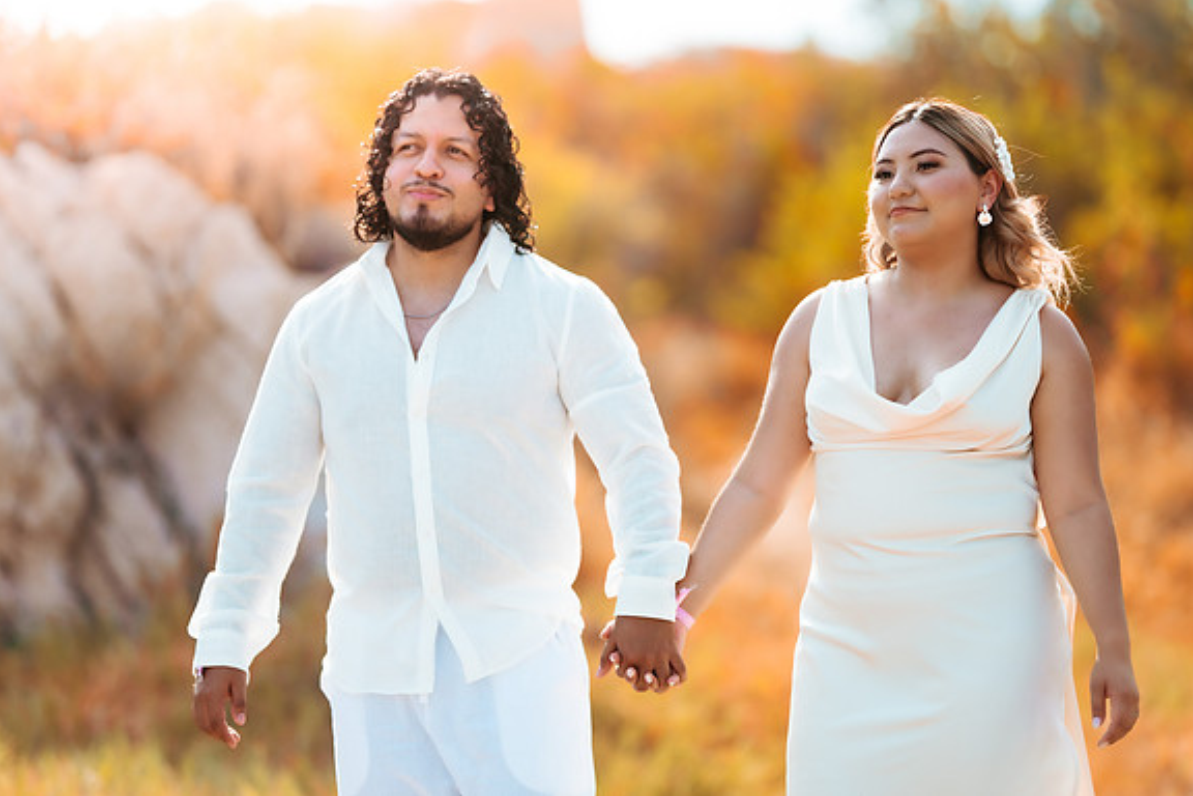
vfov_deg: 10.1
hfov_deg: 15.1
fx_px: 4507
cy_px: 397
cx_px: 596
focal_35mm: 136
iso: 100
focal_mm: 135
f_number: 1.8
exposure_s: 1/1250
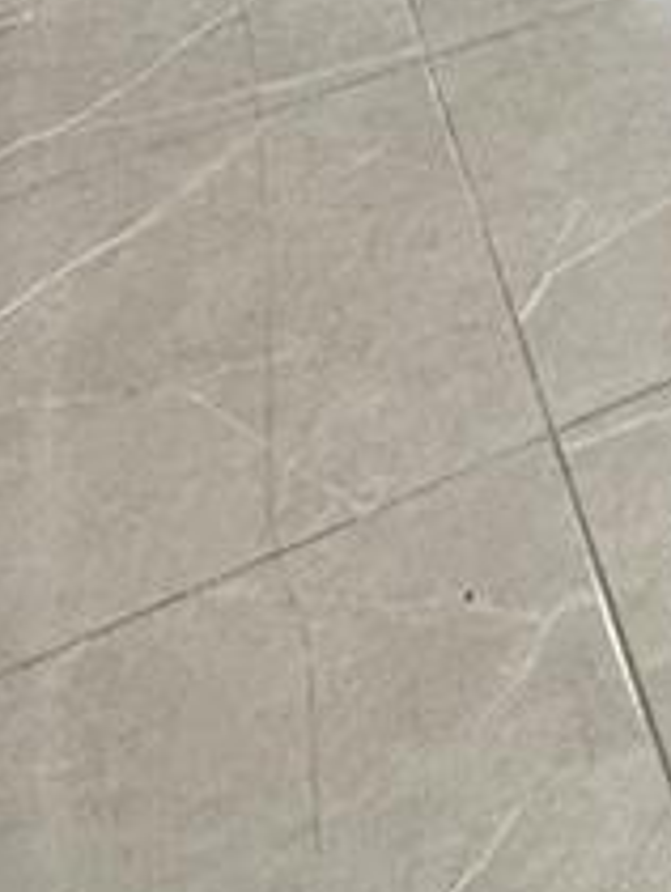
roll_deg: -1.7
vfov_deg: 15.3
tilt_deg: -0.5
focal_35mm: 80
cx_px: 1350
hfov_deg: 15.0
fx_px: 2063
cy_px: -1189
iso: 125
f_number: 2.2
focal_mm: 2.22
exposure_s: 1/120
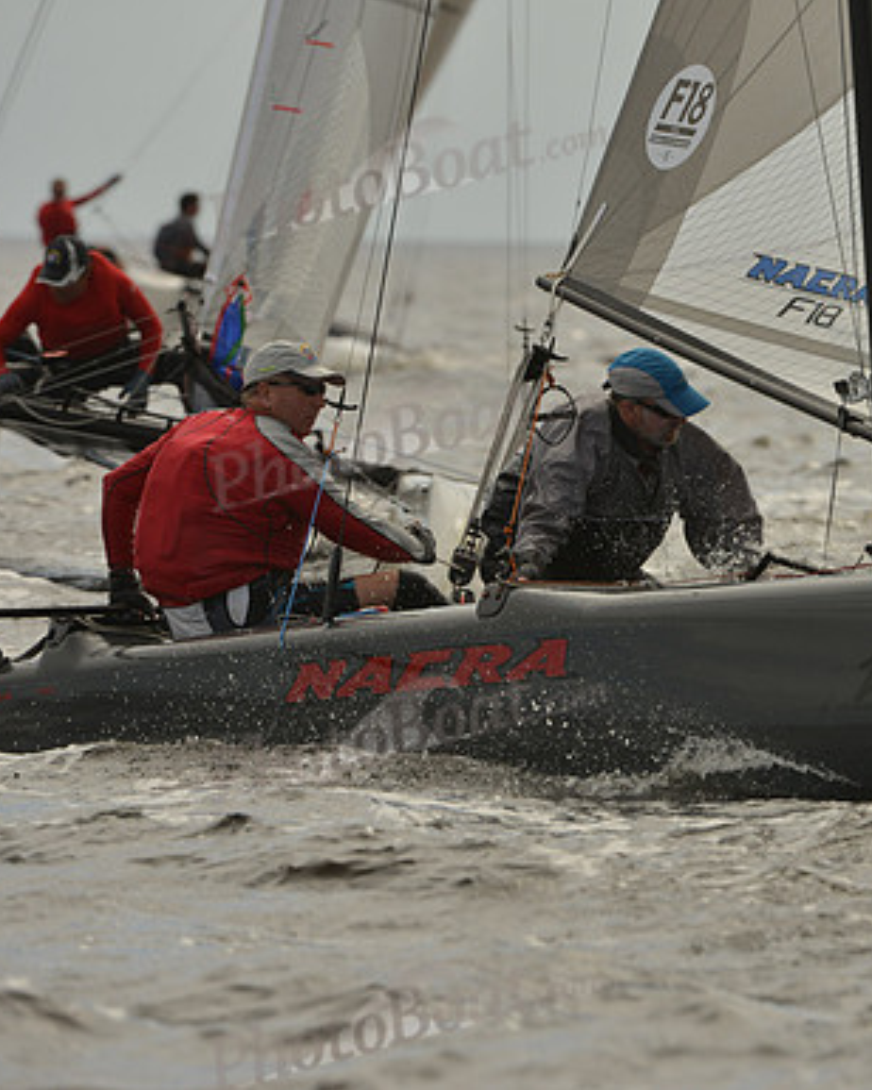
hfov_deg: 2.7
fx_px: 18259
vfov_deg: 3.4
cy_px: 545
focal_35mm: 566
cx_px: 756
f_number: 8
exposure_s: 1/800
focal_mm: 400
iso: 250
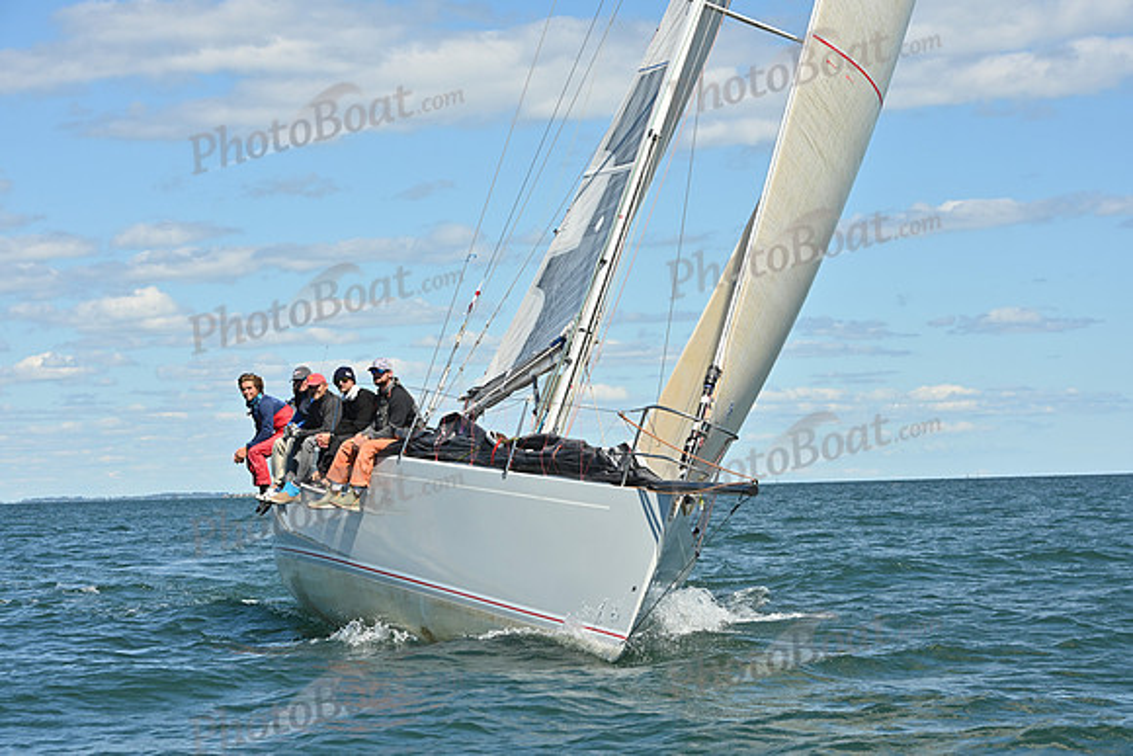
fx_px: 3085
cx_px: 566
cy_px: 378
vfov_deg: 14.0
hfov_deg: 20.8
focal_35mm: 98
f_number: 9
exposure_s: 1/1250
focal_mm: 98
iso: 320
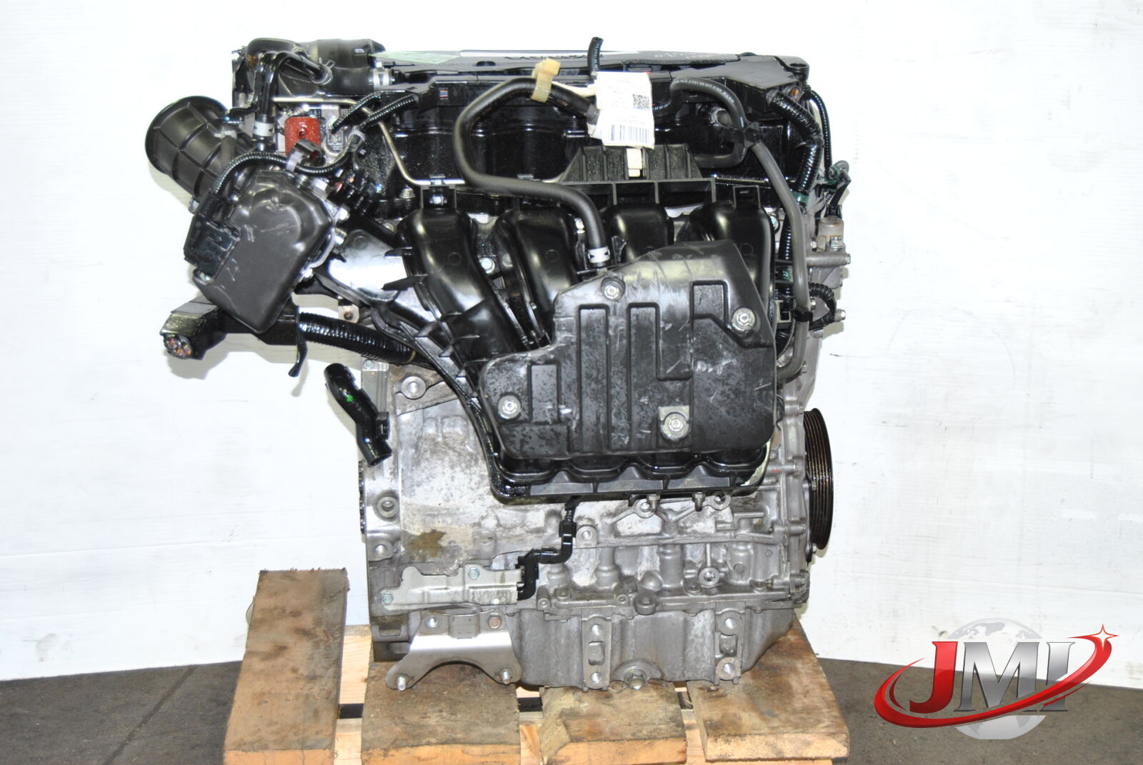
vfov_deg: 21.6
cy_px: 382
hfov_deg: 31.9
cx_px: 572
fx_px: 2003
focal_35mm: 63
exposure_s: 1/60
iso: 400
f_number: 5
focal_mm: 42
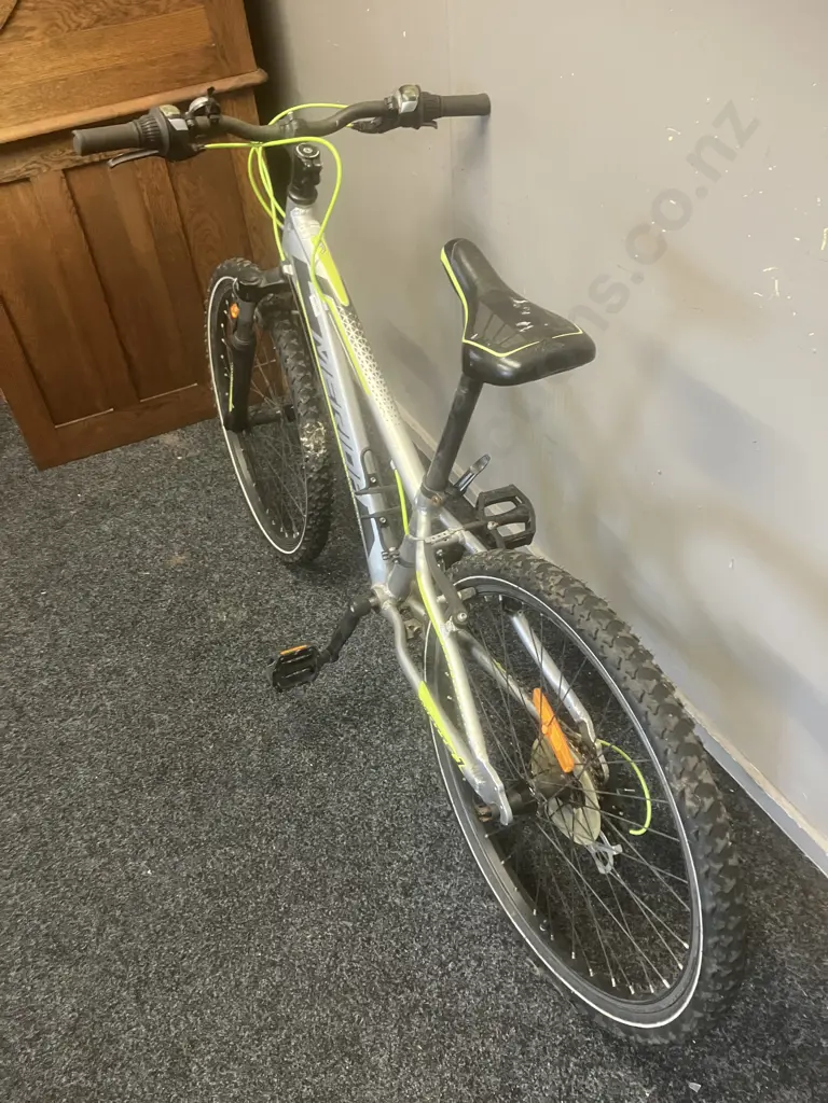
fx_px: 893
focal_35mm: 28
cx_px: 414
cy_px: 552
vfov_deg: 63.4
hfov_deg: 49.7
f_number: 1.8
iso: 250
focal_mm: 3.99
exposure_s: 1/50
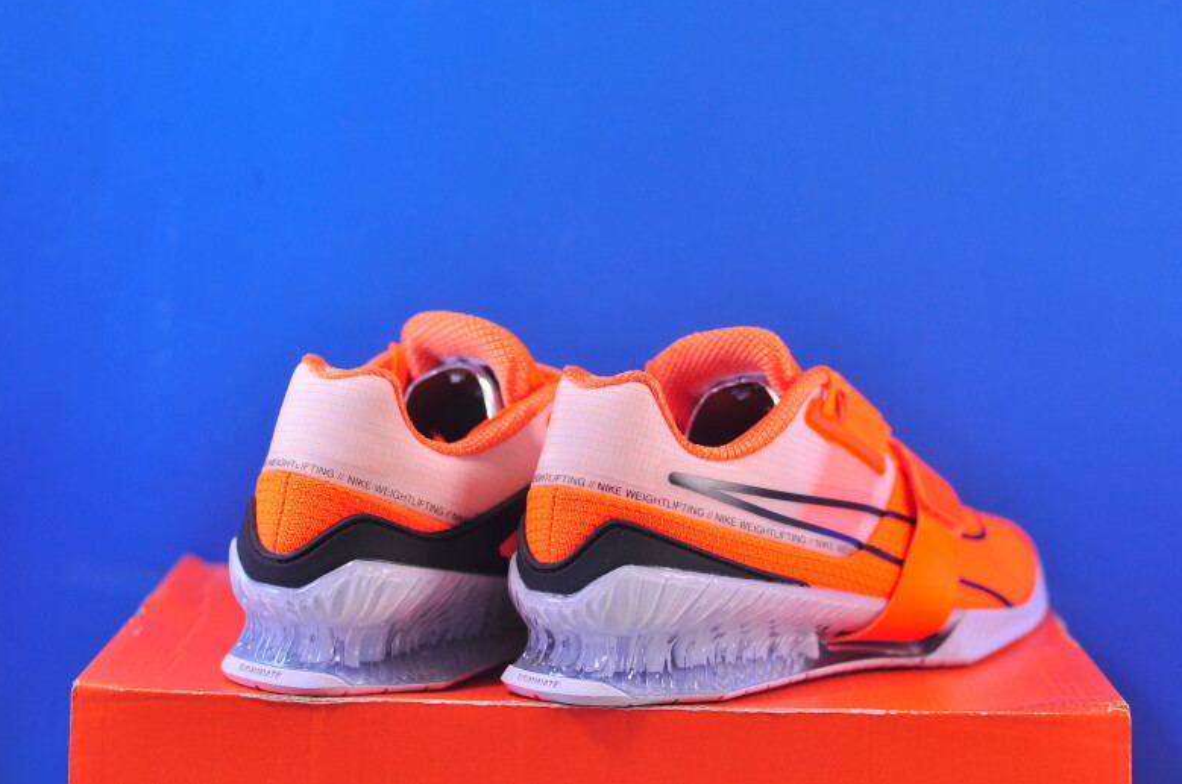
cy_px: 384
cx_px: 599
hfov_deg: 26.4
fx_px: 2524
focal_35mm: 77
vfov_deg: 17.7
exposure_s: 1/250
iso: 250
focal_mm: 50
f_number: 2.8
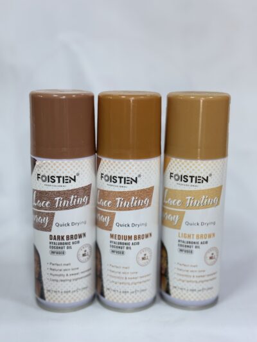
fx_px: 475
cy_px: 171
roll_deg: -1.3
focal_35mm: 48
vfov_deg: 39.6
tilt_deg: -16.4
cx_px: 128
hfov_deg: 30.3
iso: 64
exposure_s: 1/146
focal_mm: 6.76
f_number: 1.78
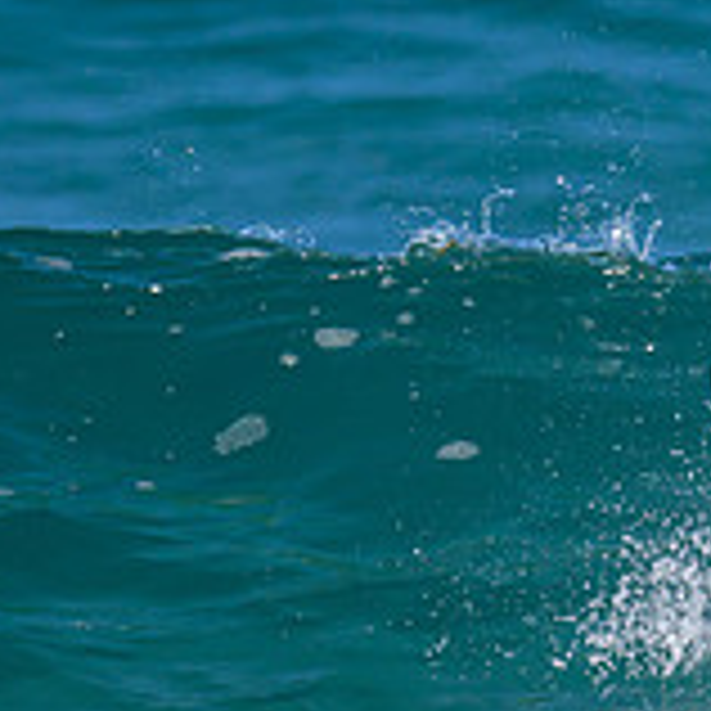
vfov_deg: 0.6
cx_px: 1422
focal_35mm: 3150
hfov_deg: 0.6
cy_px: 170
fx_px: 73200
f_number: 6.3
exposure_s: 1/2000
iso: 250
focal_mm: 800
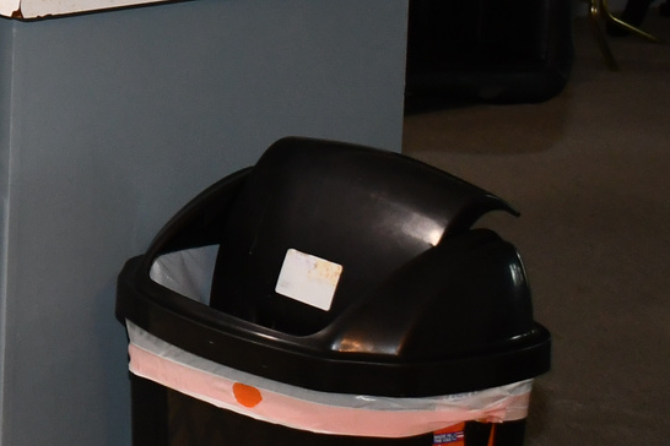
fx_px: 2791
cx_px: -528
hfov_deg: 12.5
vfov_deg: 8.9
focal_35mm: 150
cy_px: -262
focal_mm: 27
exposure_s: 1/60
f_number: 4
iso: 1100
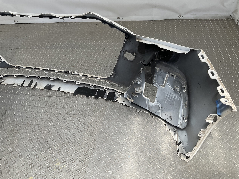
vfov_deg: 48.2
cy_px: 90
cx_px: 120
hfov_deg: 61.7
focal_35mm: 29
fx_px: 200
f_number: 1.8
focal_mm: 3
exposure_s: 1/266
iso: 16
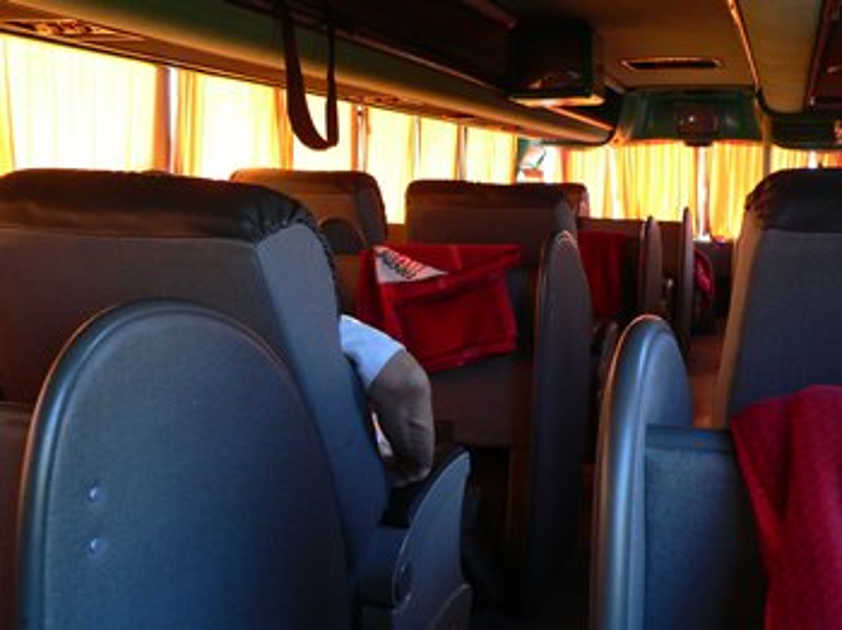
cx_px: 421
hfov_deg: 43.0
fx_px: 1070
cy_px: 315
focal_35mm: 44
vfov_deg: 32.8
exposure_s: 1/80
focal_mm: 7.3
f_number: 2.8
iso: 200
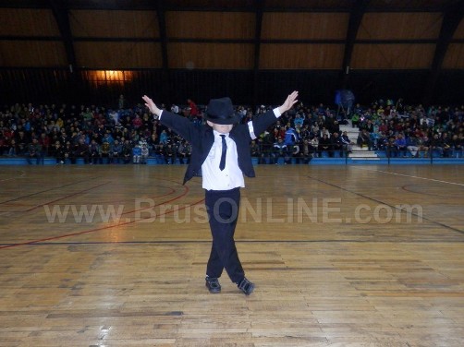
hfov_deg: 60.0
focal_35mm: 30
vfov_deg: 46.8
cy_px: 174
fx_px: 402
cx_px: 232
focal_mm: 5.5
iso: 250
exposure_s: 1/30
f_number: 3.3
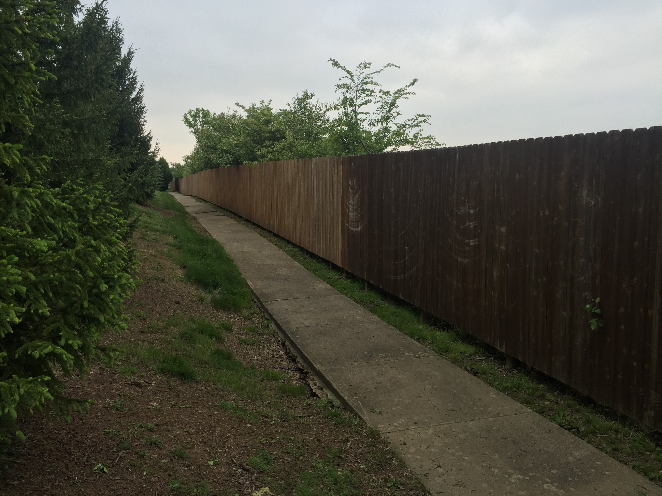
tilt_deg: -6.2
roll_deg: -0.1
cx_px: 331
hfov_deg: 61.7
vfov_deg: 48.2
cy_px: 248
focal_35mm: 29
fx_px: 555
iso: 32
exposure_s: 1/408
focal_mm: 4.15
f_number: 2.2
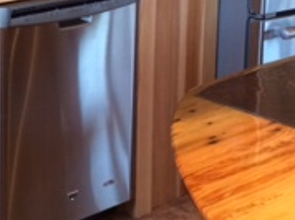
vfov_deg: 13.4
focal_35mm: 108
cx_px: 30
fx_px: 919
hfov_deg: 18.0
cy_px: -13
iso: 100
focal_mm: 4.12
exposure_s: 1/30
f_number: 2.2
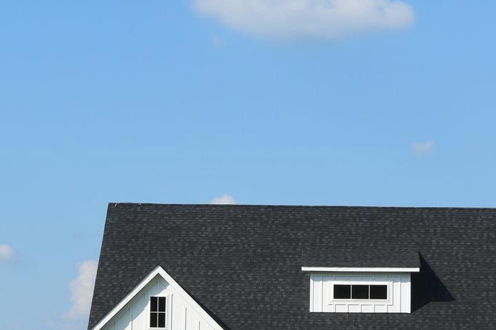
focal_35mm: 154
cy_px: 313
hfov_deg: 13.3
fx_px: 2128
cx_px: 303
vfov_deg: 8.8
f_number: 11
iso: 320
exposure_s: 1/500
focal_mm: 35
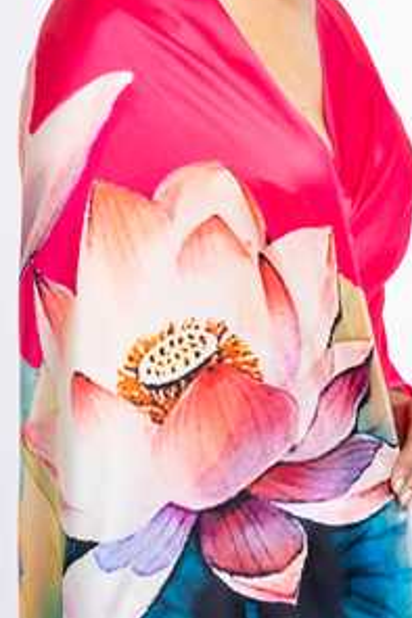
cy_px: 147
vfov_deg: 13.6
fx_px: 2595
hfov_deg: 9.1
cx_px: 282
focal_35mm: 151
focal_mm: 85
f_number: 11
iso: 200
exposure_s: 1/160
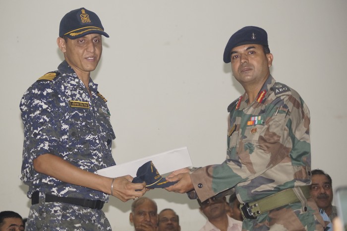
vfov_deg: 12.2
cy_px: 116
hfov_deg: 18.2
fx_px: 1084
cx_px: 174
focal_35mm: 112
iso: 800
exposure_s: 1/160
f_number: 4
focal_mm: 75
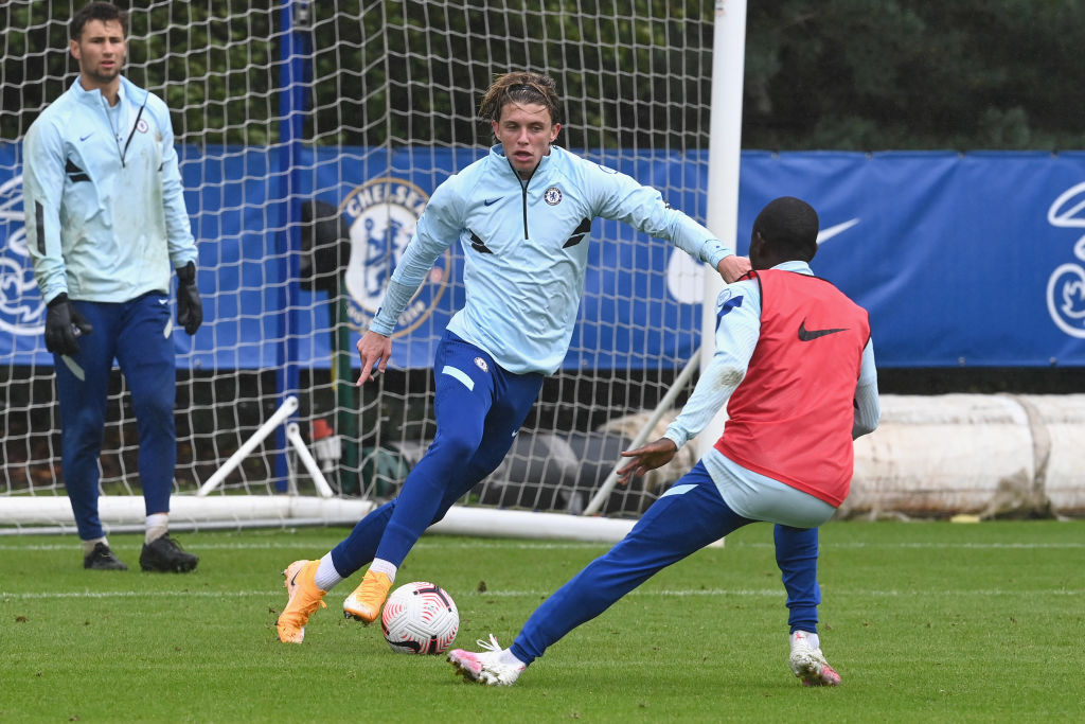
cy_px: 362
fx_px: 12056
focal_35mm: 400
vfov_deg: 3.4
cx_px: 542
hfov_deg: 5.2
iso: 1000
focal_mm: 400
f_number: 8
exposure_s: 1/2000
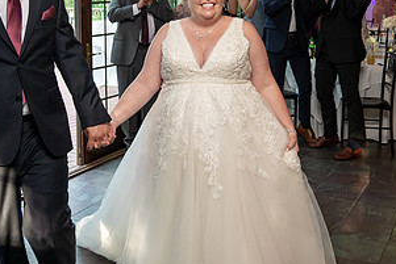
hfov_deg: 36.6
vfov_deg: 24.8
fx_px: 594
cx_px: 142
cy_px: 62
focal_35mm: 54
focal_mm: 28
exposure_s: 1/200
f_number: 4
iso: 2000
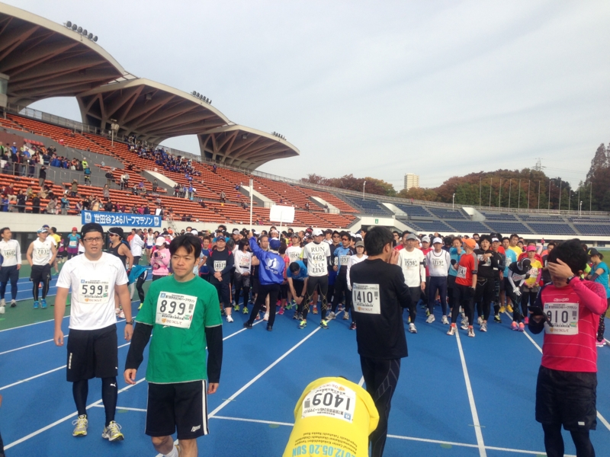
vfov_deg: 42.9
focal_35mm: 33
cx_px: 305
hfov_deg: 55.4
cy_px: 228
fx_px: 582
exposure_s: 1/695
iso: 50
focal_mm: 4.13
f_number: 2.4
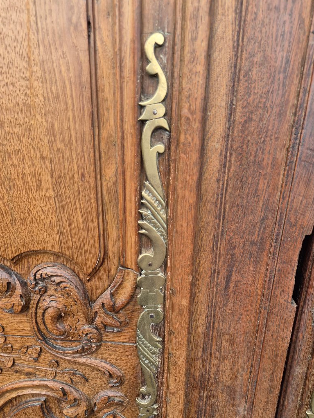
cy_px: 241
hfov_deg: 51.3
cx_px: 143
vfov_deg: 65.0
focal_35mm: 27
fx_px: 326
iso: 80
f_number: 1.8
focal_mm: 5.4
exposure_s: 1/864
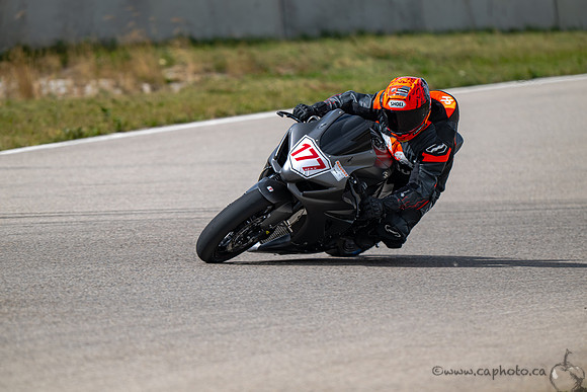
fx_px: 9785
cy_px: 196
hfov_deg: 3.4
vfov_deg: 2.3
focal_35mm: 600
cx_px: 294
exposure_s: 1/1250
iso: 160
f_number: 6.3
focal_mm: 600
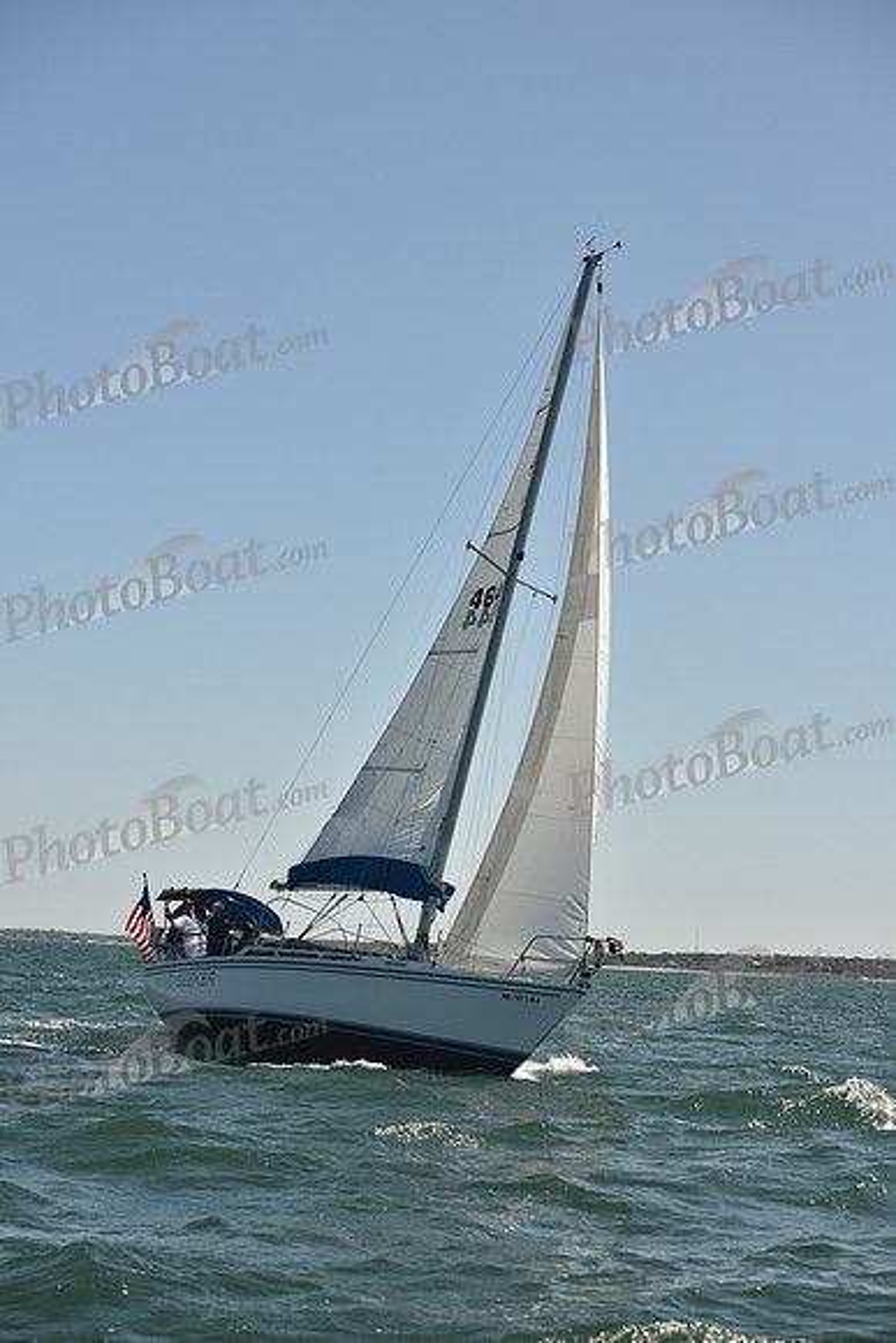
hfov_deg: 19.5
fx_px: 2612
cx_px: 448
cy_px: 672
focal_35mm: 70
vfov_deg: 28.8
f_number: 5.6
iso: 250
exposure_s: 1/1000
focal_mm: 70
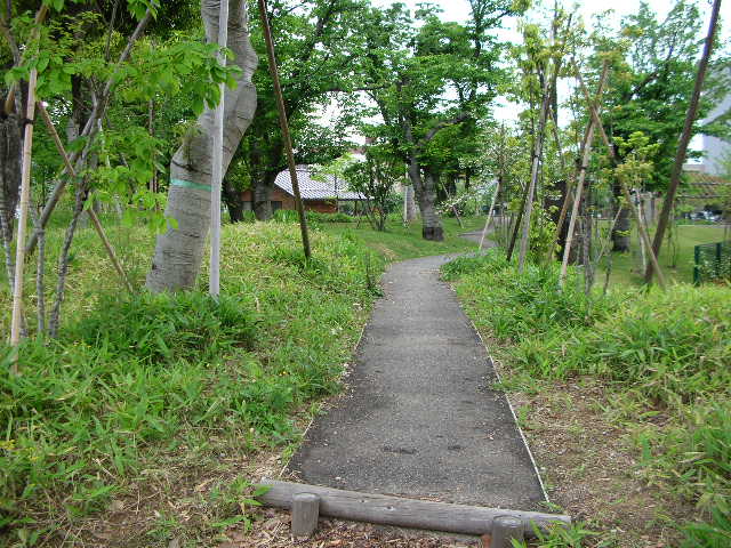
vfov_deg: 40.7
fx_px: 739
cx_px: 366
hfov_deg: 52.6
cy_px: 274
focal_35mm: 35
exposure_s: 1/213
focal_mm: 5.8
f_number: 2.8
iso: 50
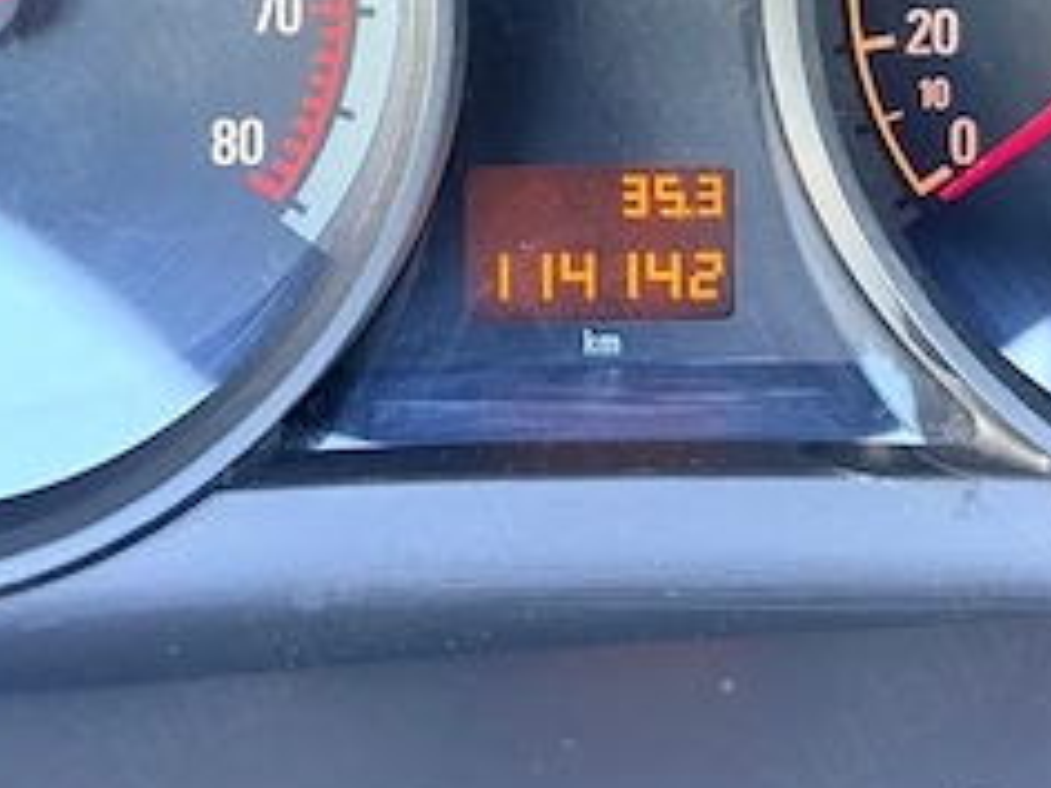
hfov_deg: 29.4
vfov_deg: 21.3
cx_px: 494
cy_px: -40
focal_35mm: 66
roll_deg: -2.0
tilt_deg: -26.2
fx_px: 2004
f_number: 1.6
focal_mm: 5.96
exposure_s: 1/60
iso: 320
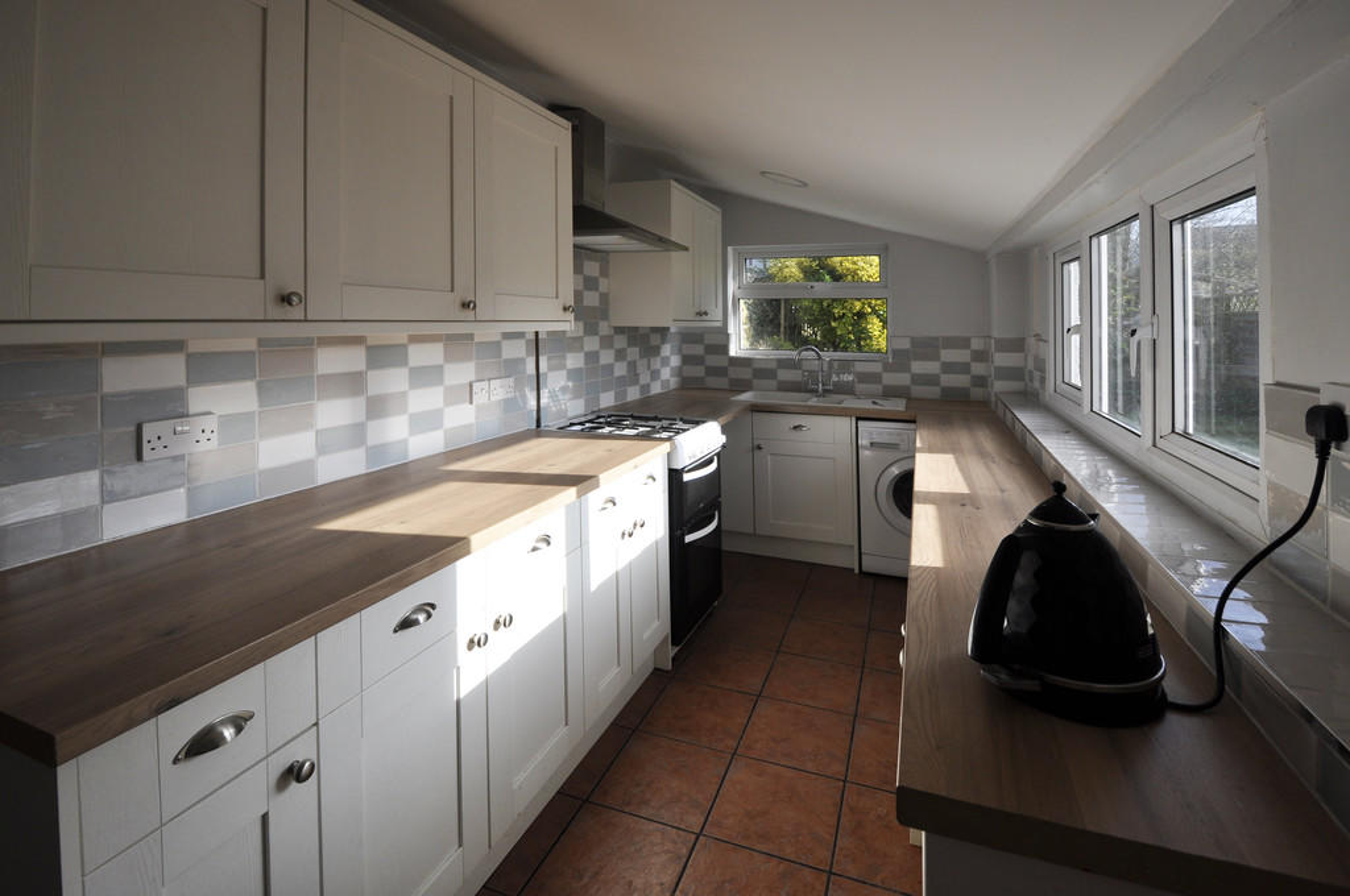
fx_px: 562
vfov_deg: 77.2
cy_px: 448
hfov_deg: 100.5
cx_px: 675
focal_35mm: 15
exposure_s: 1/250
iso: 200
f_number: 8
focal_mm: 10
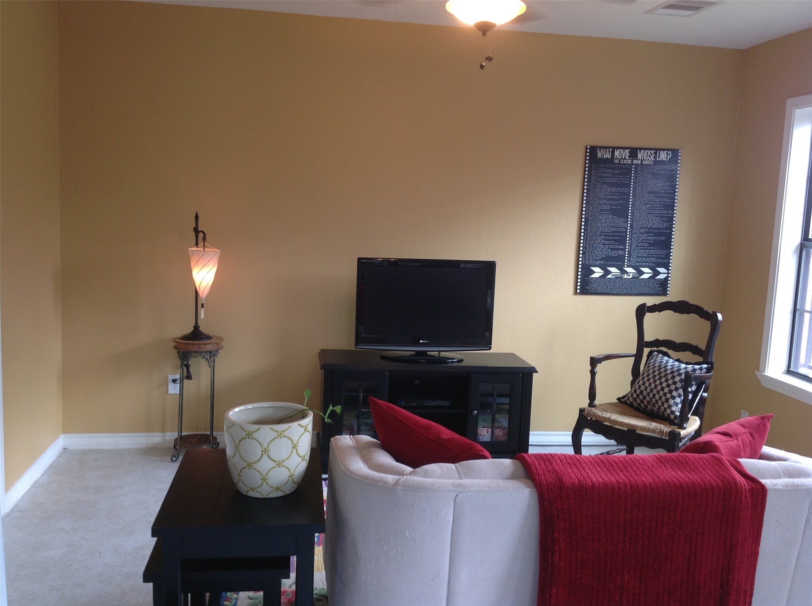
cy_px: 303
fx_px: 820
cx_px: 406
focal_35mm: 35
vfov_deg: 40.6
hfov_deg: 52.7
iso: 64
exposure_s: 1/24
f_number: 2.4
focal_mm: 4.28
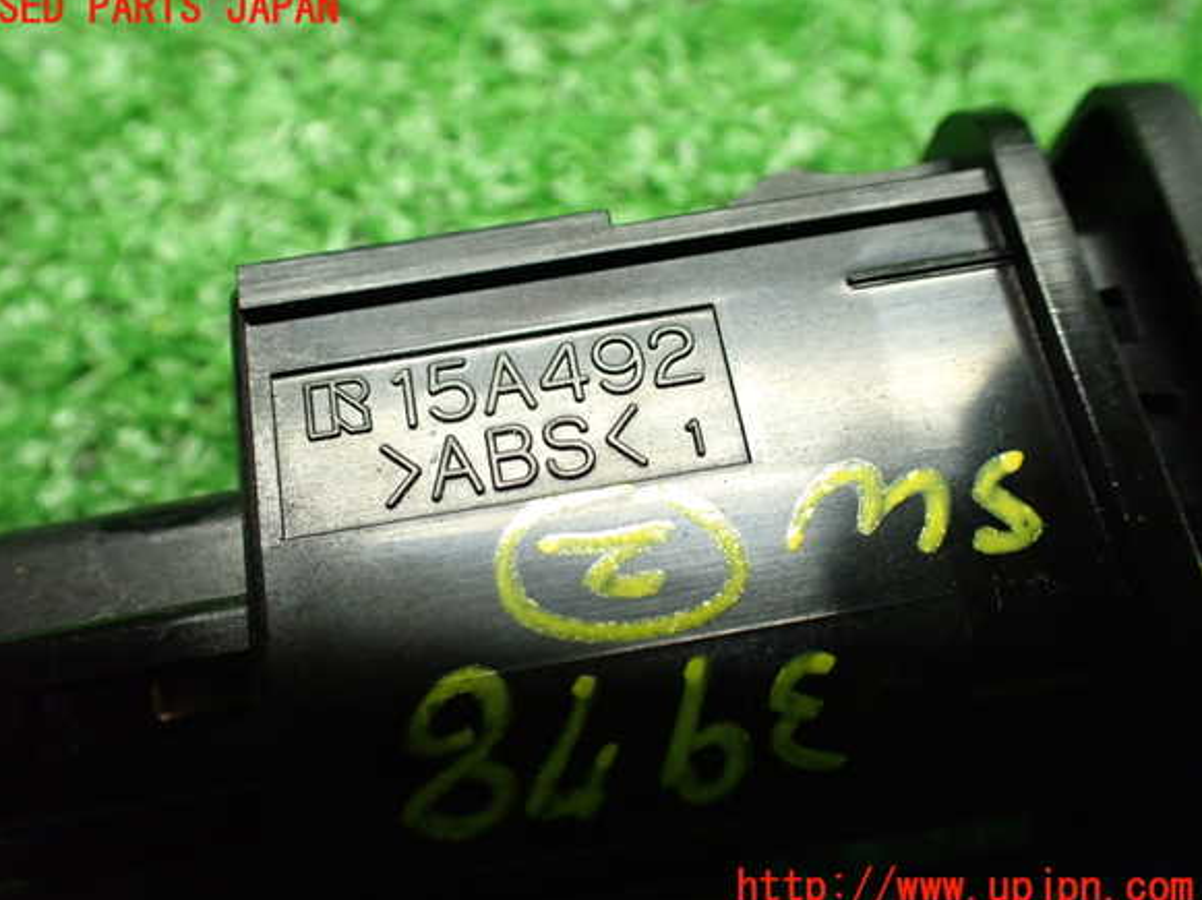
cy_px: 449
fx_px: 1076
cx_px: 583
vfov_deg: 45.4
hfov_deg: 58.4
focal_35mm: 31
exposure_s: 1/100
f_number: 2.3
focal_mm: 5.4
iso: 800
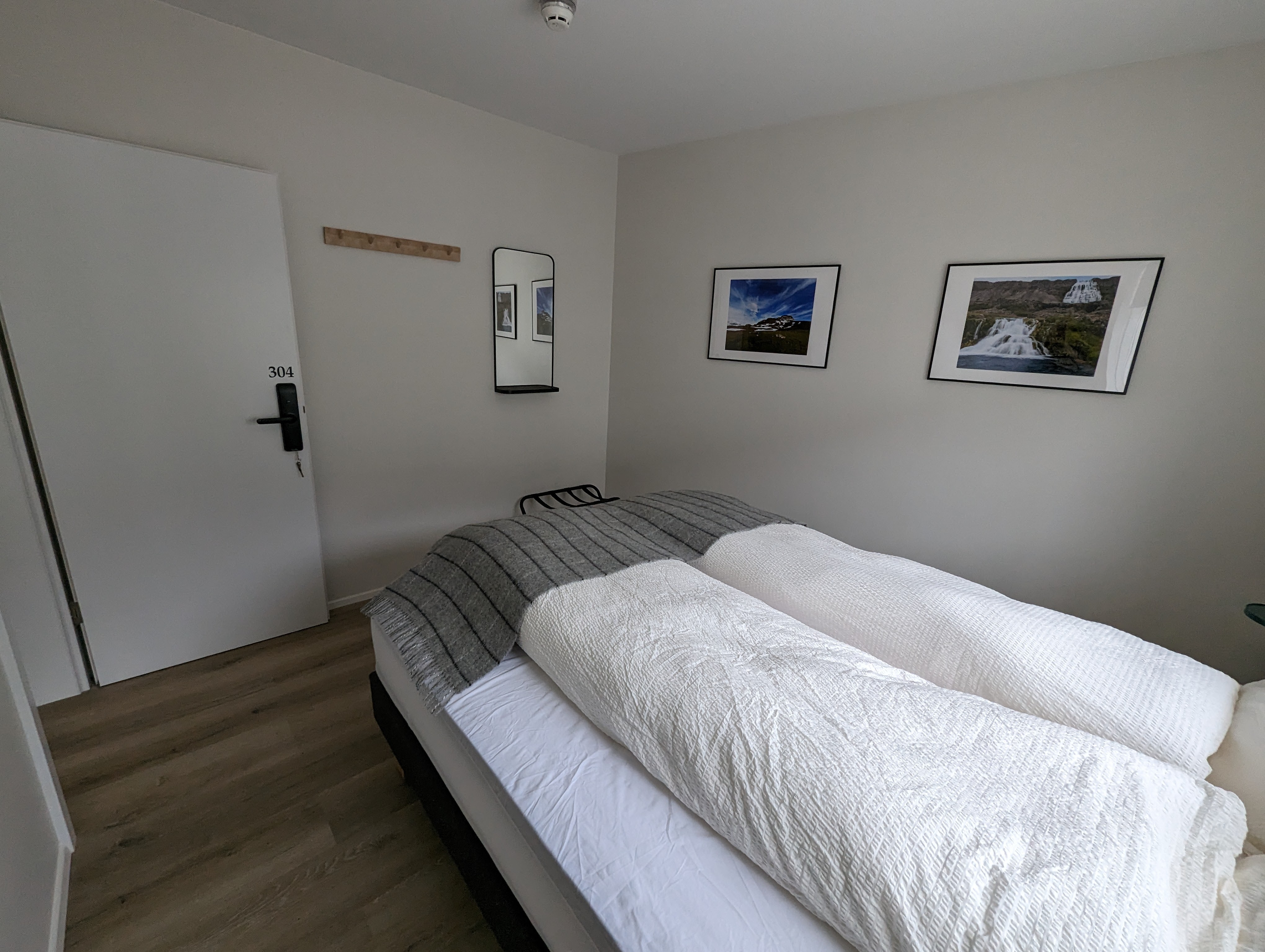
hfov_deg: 106.1
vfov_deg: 90.1
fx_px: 476
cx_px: 632
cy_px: 476
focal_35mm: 13
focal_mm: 1.95
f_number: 2.2
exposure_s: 1/308
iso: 155
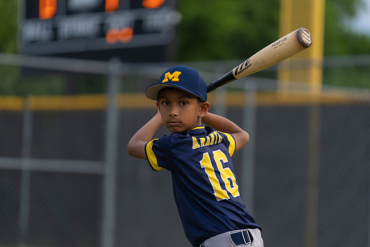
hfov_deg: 11.0
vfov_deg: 7.3
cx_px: 185
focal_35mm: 187
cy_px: 124
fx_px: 1922
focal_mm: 187
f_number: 2.8
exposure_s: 1/320
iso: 250
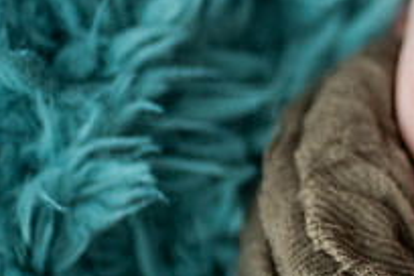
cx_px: 536
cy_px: 113
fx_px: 2944
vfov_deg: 5.4
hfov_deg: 7.9
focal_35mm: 256
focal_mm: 90
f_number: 3.5
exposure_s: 1/400
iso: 1000
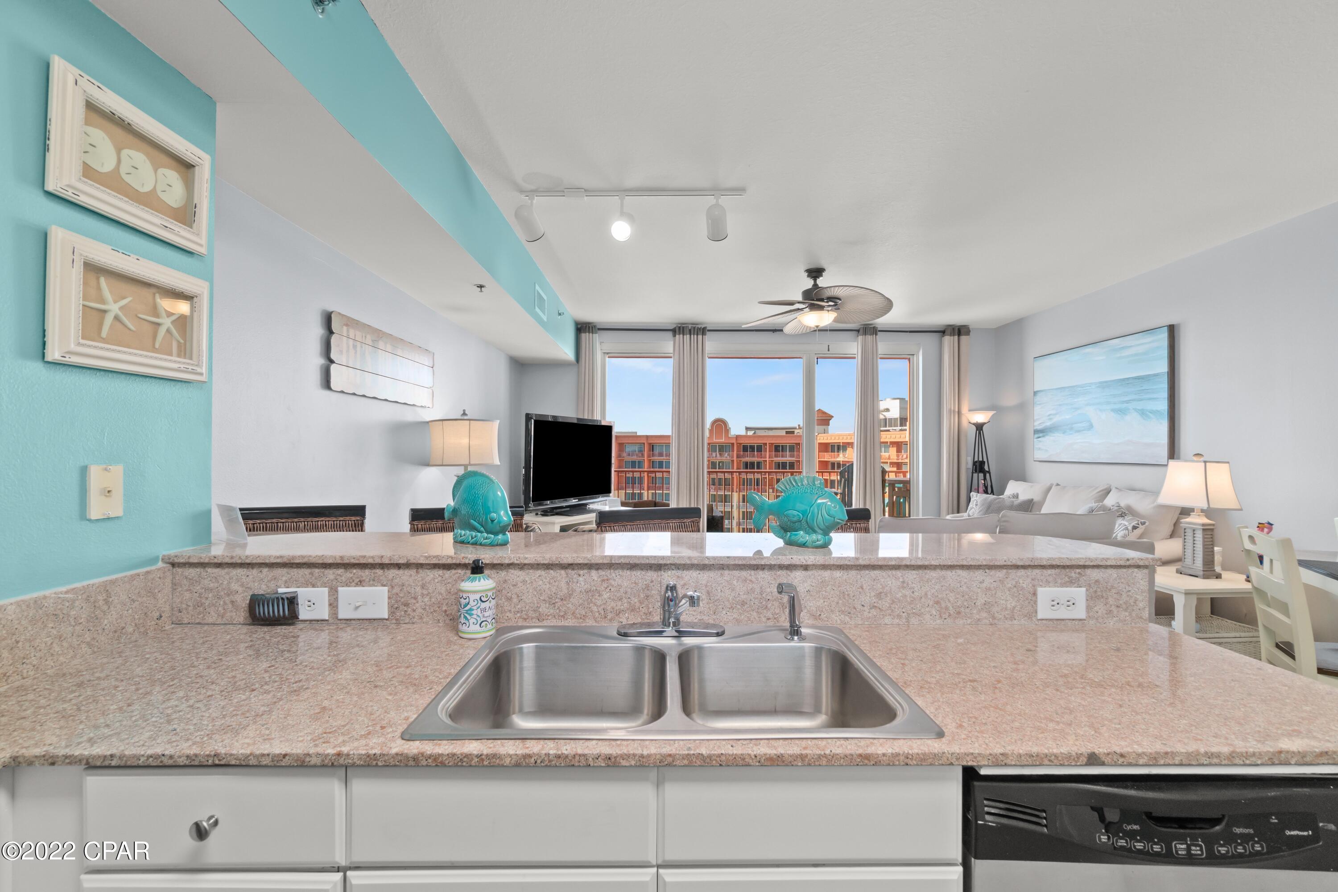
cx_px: 669
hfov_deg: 100.4
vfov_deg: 77.3
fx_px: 557
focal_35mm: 15
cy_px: 446
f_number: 8
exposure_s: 1/13
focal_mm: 10
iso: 800
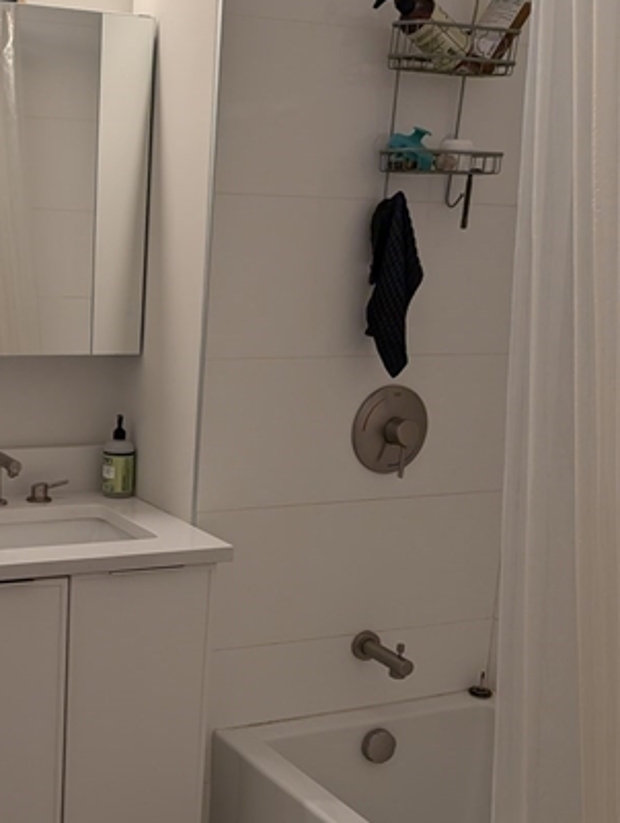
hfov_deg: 30.4
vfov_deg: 40.5
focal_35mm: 46
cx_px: 80
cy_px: 564
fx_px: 1096
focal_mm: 6.9
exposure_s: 1/60
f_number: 1.68
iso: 36
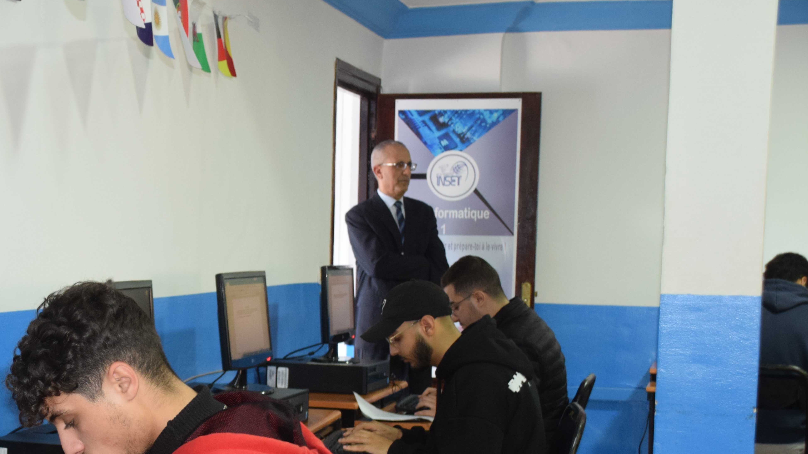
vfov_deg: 17.6
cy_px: 370
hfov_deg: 30.5
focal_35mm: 68
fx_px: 1457
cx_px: 198
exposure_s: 1/60
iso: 1400
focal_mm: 28
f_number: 4
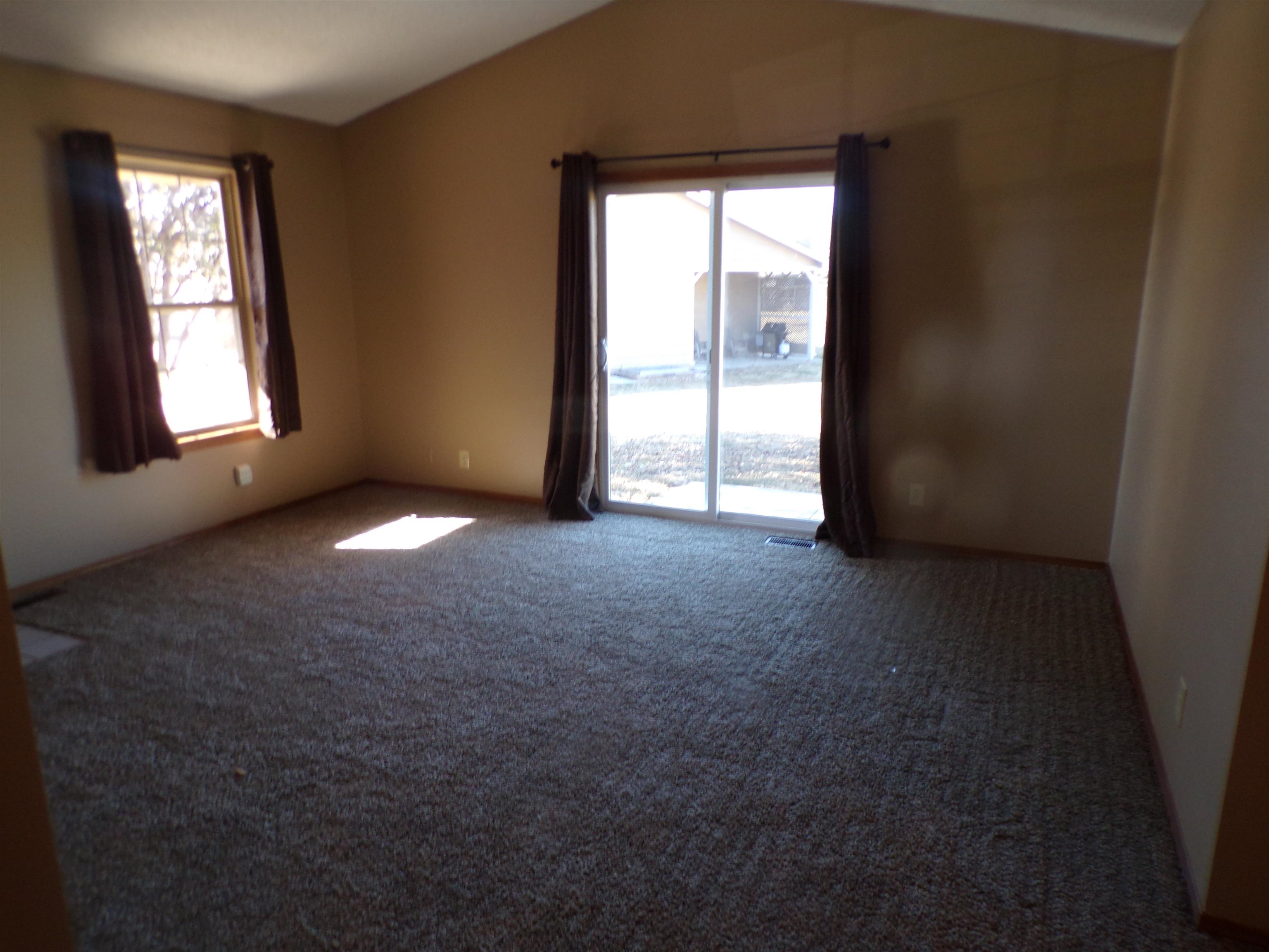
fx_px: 880
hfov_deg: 71.6
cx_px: 634
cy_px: 476
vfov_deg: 56.8
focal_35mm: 24
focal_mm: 4.3
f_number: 3
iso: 123
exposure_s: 1/34
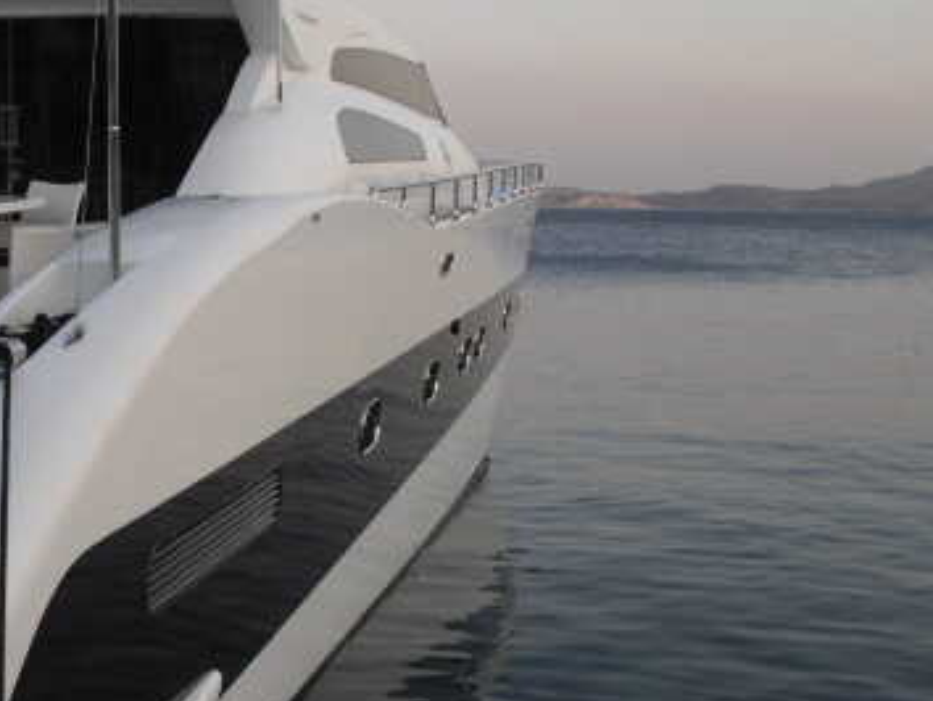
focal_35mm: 65
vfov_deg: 22.6
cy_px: 398
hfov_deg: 29.0
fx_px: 1753
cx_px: 156
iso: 100
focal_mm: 6.3
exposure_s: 1/320
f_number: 3.1
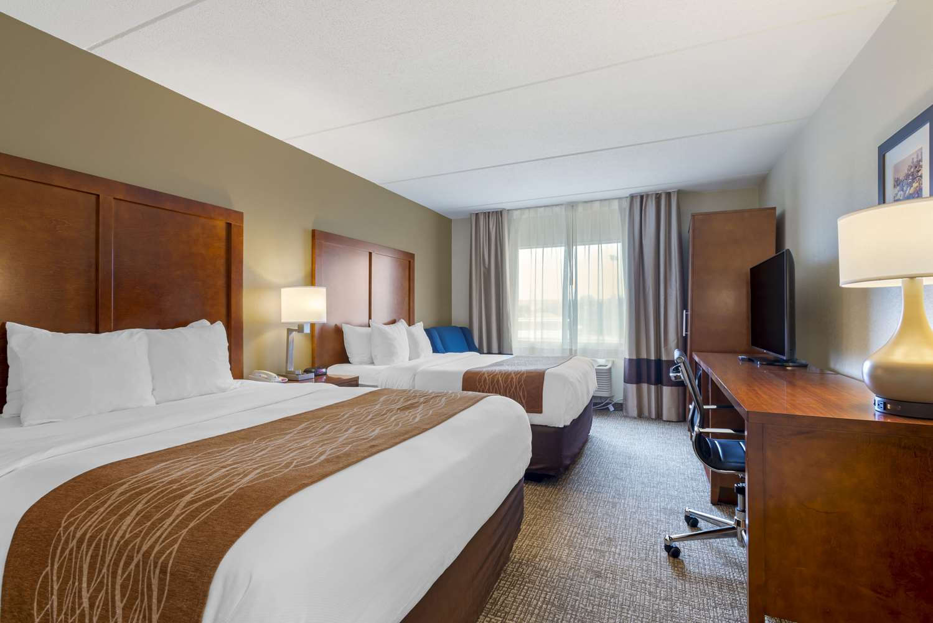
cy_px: 312
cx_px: 466
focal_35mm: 17
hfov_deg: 93.2
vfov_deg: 70.5
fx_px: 441
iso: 200
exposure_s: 1/15
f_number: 8
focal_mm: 17
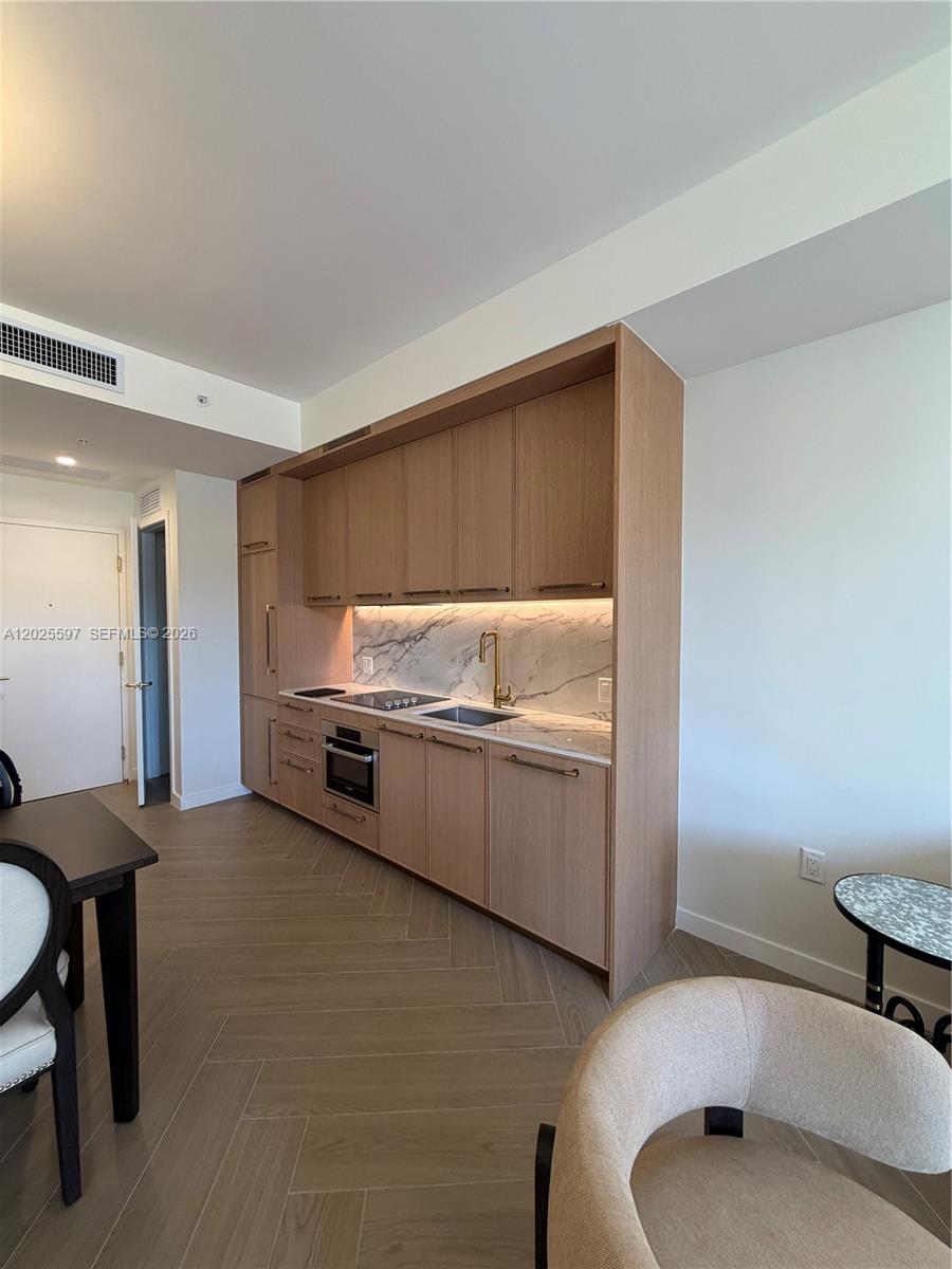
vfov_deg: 102.1
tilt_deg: -1.5
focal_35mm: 14
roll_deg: +0.0
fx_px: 513
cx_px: 476
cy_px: 634
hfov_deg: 85.7
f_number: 2.2
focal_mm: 2.22
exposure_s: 1/120
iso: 250
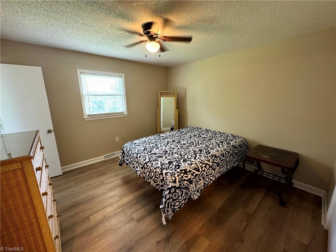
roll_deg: -0.3
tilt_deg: -13.6
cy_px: 126
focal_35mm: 14
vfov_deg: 85.7
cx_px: 168
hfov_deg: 102.1
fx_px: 136
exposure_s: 1/60
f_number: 2.2
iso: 400
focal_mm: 2.22
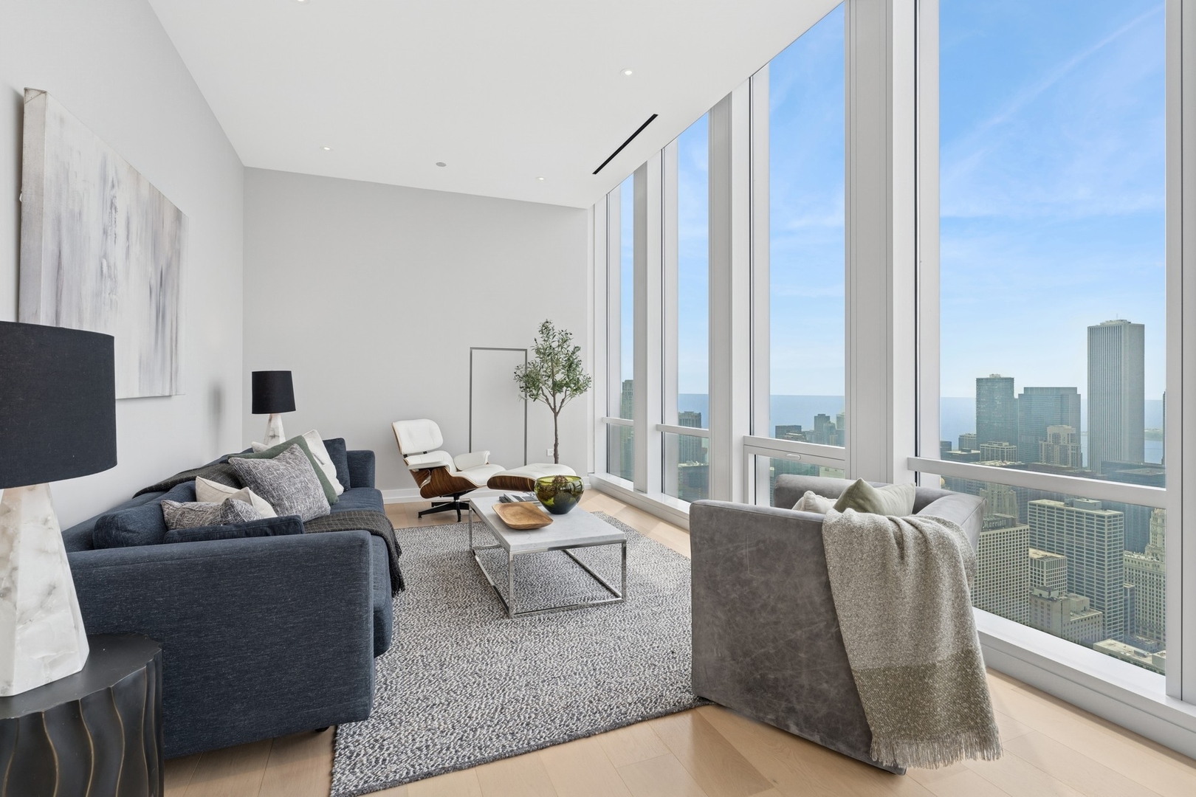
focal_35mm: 16
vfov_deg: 73.7
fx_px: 532
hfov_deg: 96.7
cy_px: 398
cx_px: 598
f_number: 8
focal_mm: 16
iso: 320
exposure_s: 1/400
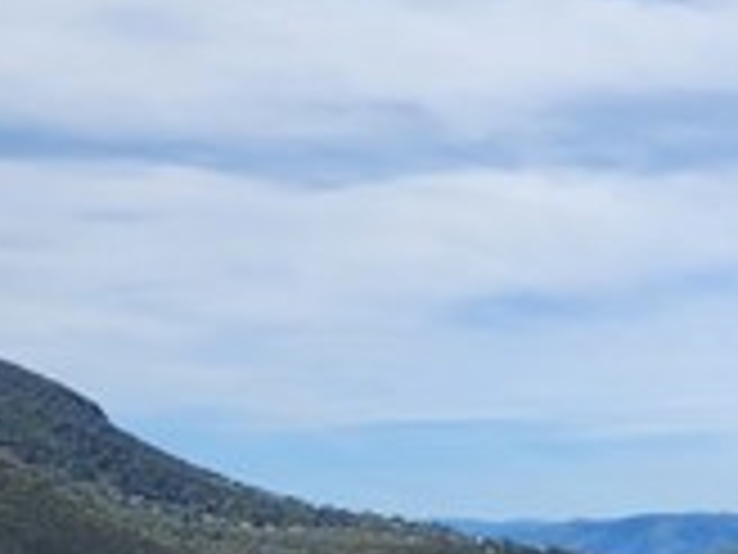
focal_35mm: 90
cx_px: 1368
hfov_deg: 17.3
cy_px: 635
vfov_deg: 15.9
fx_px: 1919
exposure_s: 1/1472
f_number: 1.8
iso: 12
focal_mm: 6.4
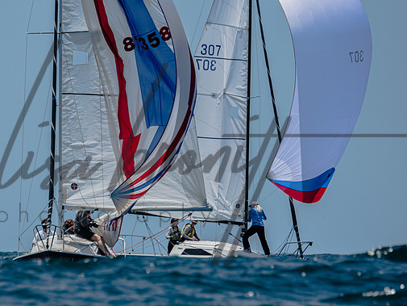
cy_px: 155
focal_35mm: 706
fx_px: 8303
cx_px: 128
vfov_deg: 2.1
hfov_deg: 2.8
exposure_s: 1/2000
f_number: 5.6
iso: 200
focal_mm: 350
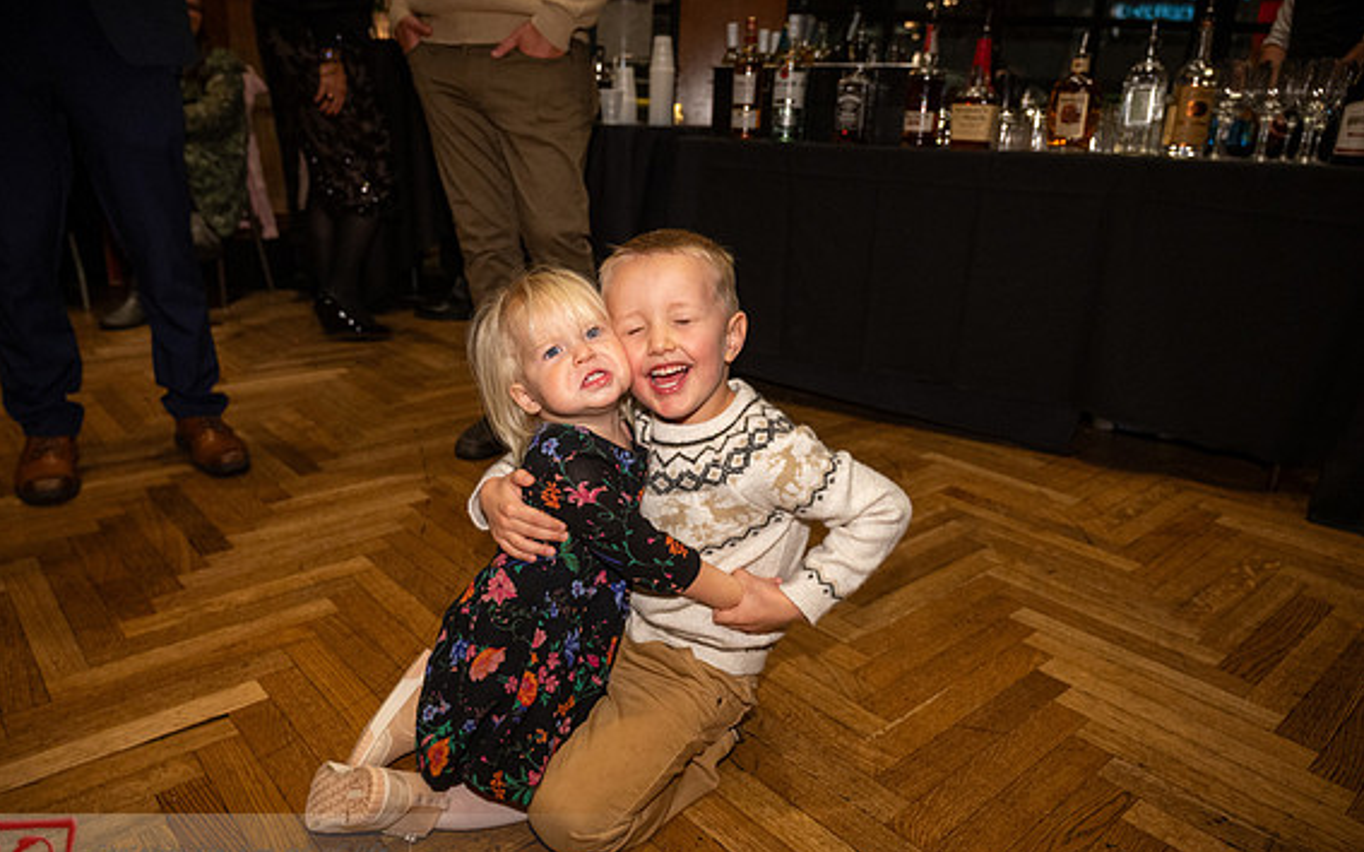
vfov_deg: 49.2
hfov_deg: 72.6
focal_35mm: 25
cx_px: 669
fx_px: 929
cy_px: 443
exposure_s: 1/50
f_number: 4
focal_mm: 24
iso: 2500
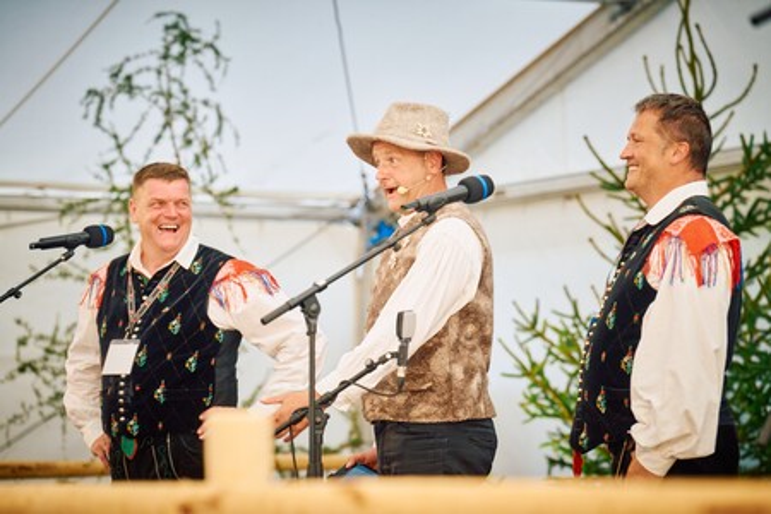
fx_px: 2998
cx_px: 386
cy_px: 257
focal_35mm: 140
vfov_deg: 9.8
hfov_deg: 14.7
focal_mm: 140
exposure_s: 1/160
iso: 320
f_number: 3.5
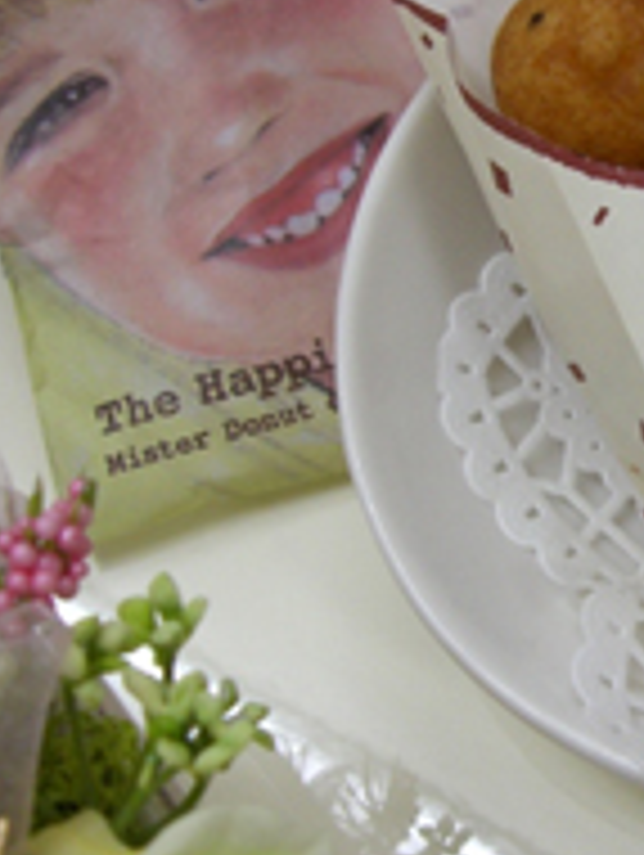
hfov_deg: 17.7
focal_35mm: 80
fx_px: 1980
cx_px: 752
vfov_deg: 24.3
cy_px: 333
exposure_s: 1/50
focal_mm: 6.2
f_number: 2.7
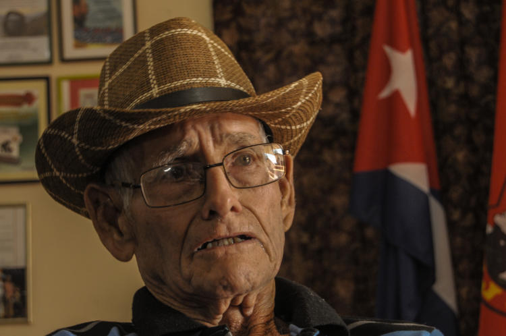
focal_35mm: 82
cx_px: 253
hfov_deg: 24.6
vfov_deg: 16.5
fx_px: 1158
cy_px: 168
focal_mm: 55
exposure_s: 1/40
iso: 800
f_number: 5.6
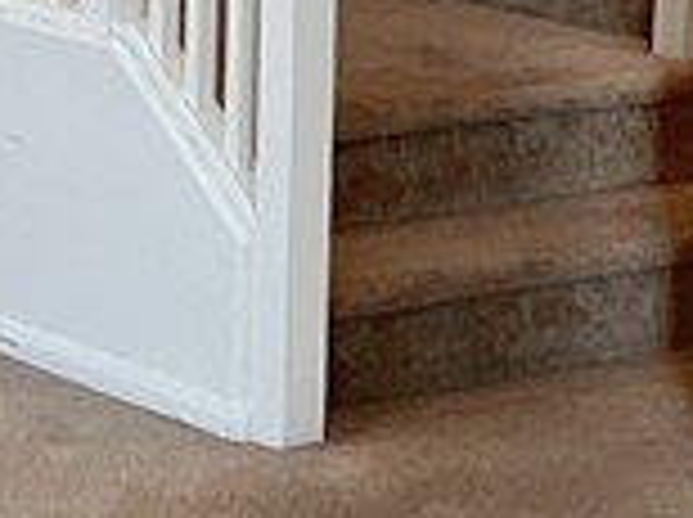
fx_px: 3858
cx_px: 104
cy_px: -86
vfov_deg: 7.6
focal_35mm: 193
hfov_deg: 10.2
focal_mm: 3
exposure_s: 1/60
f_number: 1.8
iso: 40
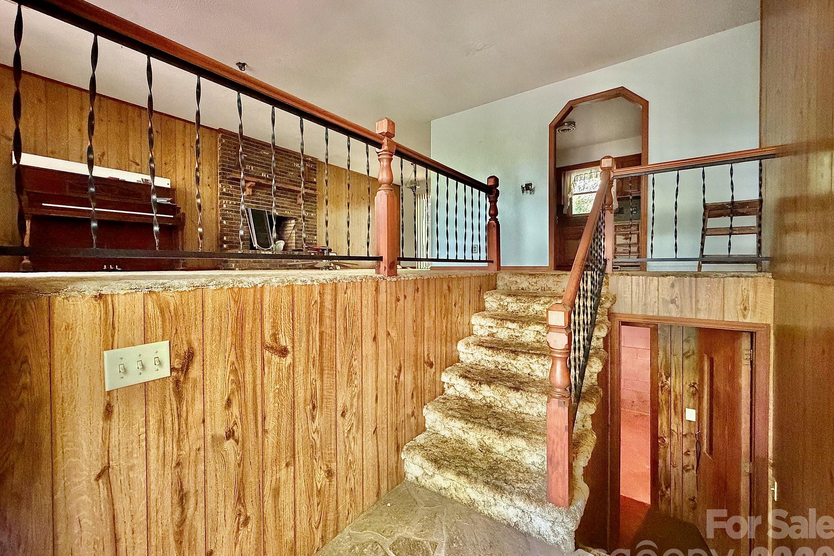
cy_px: 269
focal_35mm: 15
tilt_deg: -0.4
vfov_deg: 77.3
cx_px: 411
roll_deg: +0.7
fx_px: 347
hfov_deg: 100.4
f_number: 2.2
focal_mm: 2.22
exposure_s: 1/46
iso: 1250
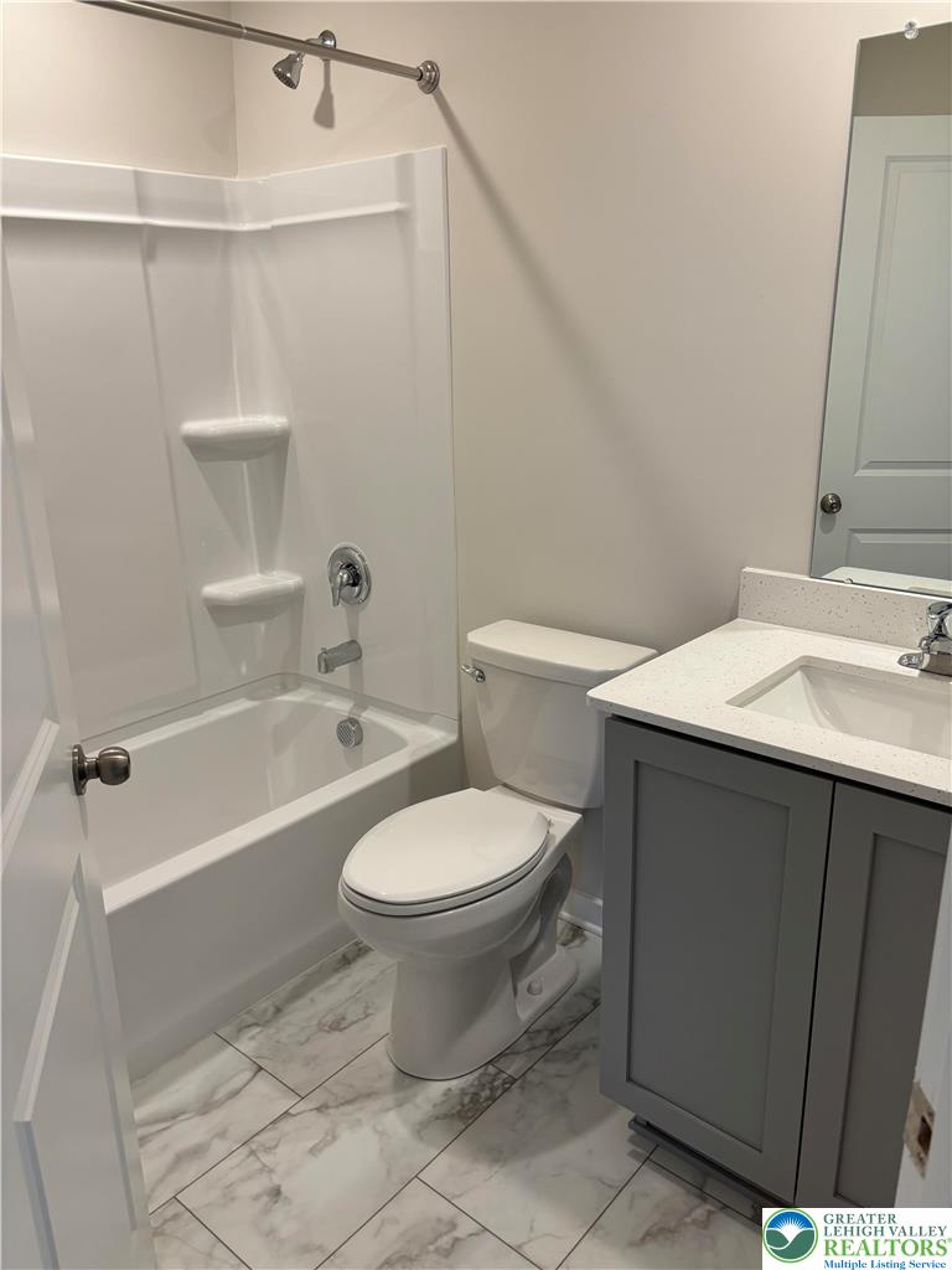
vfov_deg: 67.3
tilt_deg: -17.5
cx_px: 476
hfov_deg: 53.1
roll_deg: +0.3
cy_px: 635
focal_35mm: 26
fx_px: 953
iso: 125
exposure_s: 1/120
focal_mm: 5.96
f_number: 1.6
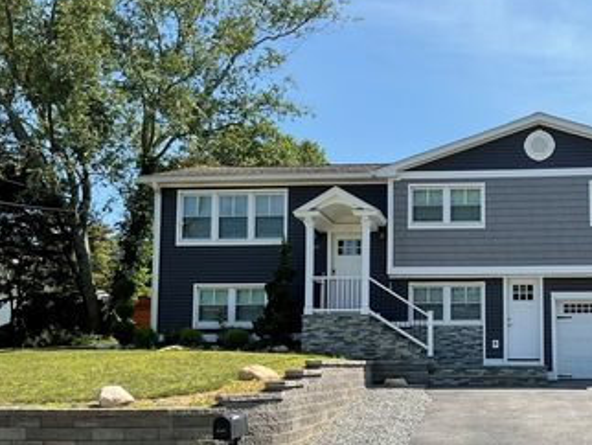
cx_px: 443
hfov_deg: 40.9
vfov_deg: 32.0
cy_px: 291
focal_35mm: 45
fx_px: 770
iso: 16
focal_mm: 3
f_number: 1.8
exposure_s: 1/1195
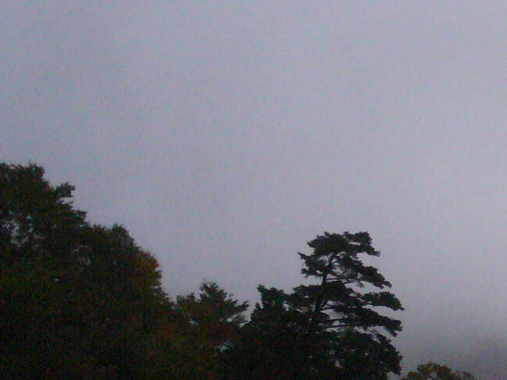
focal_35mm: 117
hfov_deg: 15.9
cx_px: 672
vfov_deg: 12.6
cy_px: 263
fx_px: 1713
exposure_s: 1/1000
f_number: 2.8
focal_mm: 6.1
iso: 400
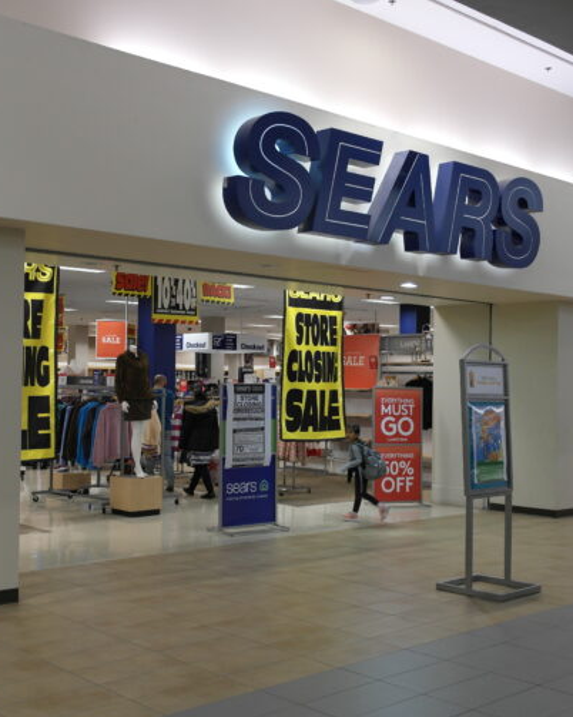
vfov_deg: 42.9
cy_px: 354
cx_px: 254
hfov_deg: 34.8
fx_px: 912
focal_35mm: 43
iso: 400
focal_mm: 20
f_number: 3.5
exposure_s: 1/50
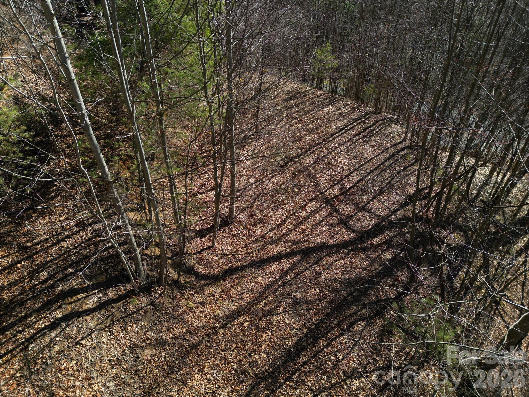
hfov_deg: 71.6
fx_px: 367
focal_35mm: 24
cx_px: 264
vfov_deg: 56.8
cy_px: 198
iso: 100
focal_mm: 6.72
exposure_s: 1/1000
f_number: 1.7
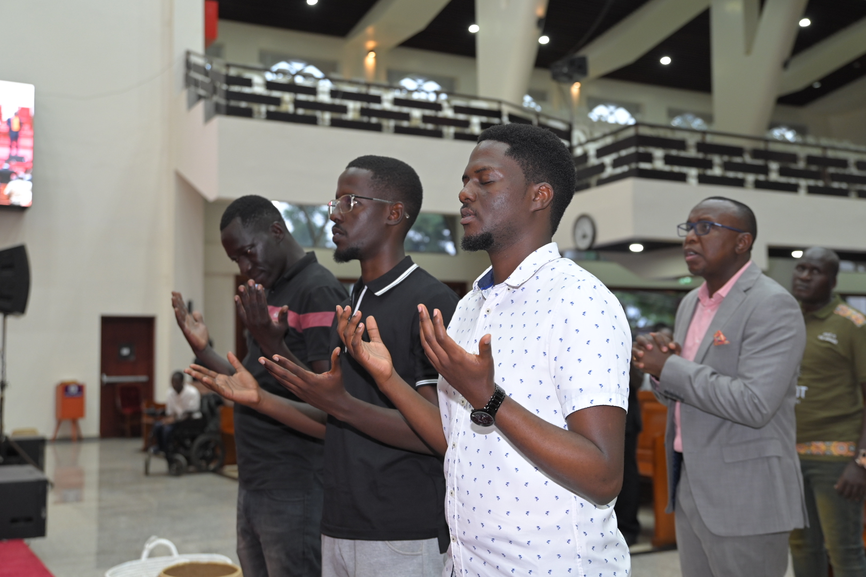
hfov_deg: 44.5
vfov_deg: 30.5
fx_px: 1058
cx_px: 433
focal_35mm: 44
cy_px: 288
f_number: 3.2
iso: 1250
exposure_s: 1/100
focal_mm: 44
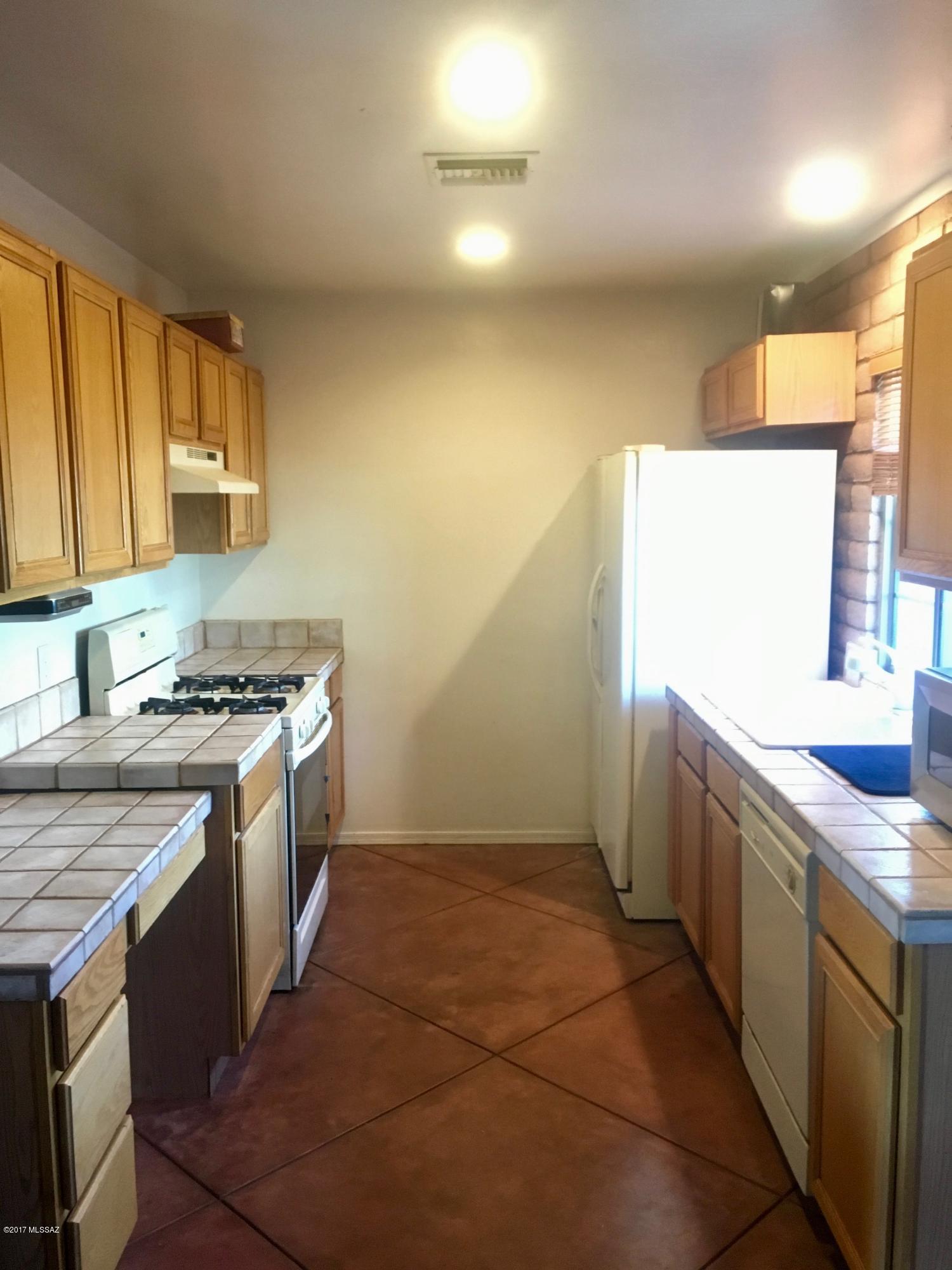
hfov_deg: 48.2
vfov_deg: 61.7
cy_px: 635
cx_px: 476
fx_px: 1063
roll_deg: +0.6
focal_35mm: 29
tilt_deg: -7.8
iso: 200
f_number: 2.2
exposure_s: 1/17
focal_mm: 4.15
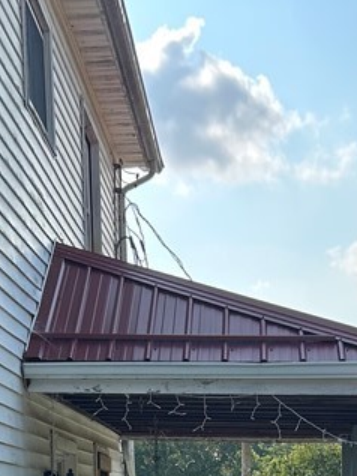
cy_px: 685
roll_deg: +0.5
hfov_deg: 17.6
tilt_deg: -8.7
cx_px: 206
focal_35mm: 84
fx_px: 1154
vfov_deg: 20.4
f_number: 1.5
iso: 50
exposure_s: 1/2299
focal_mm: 5.7
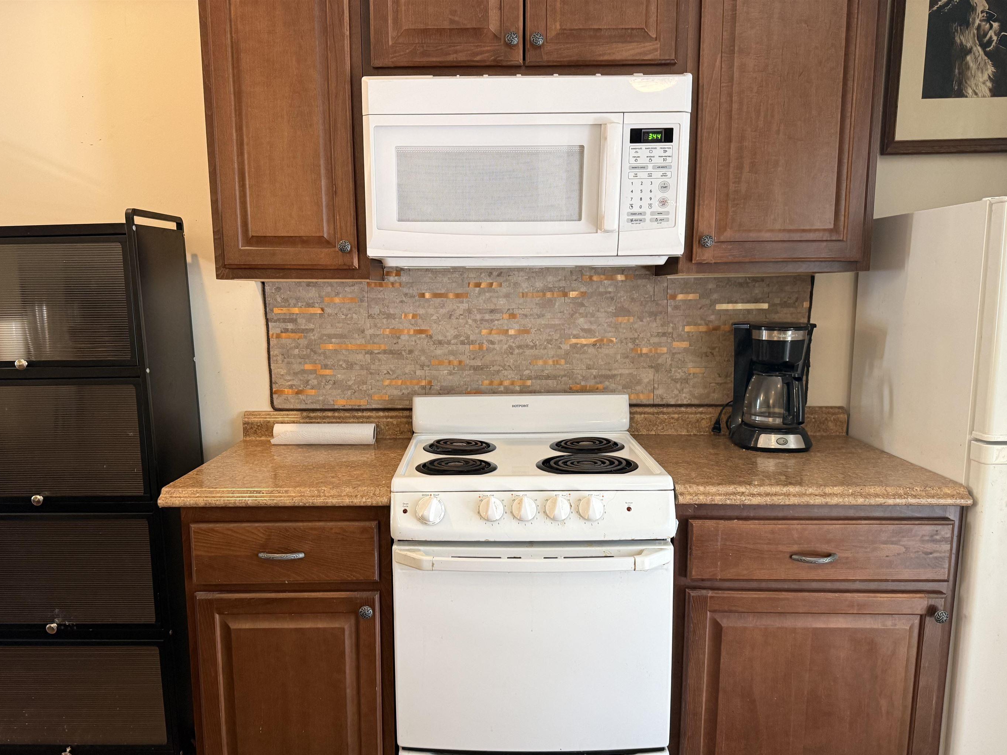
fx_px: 785
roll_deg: +0.3
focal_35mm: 27
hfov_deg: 65.2
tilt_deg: -8.5
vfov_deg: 51.2
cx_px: 466
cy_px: 424
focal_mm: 6.76
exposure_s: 1/60
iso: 250
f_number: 1.78
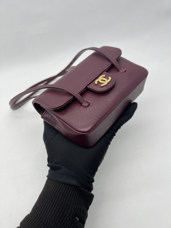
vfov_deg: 67.3
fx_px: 171
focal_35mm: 26
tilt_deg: -45.5
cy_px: 114
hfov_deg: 53.1
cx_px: 86
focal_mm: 5.7
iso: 32
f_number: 1.5
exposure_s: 1/123
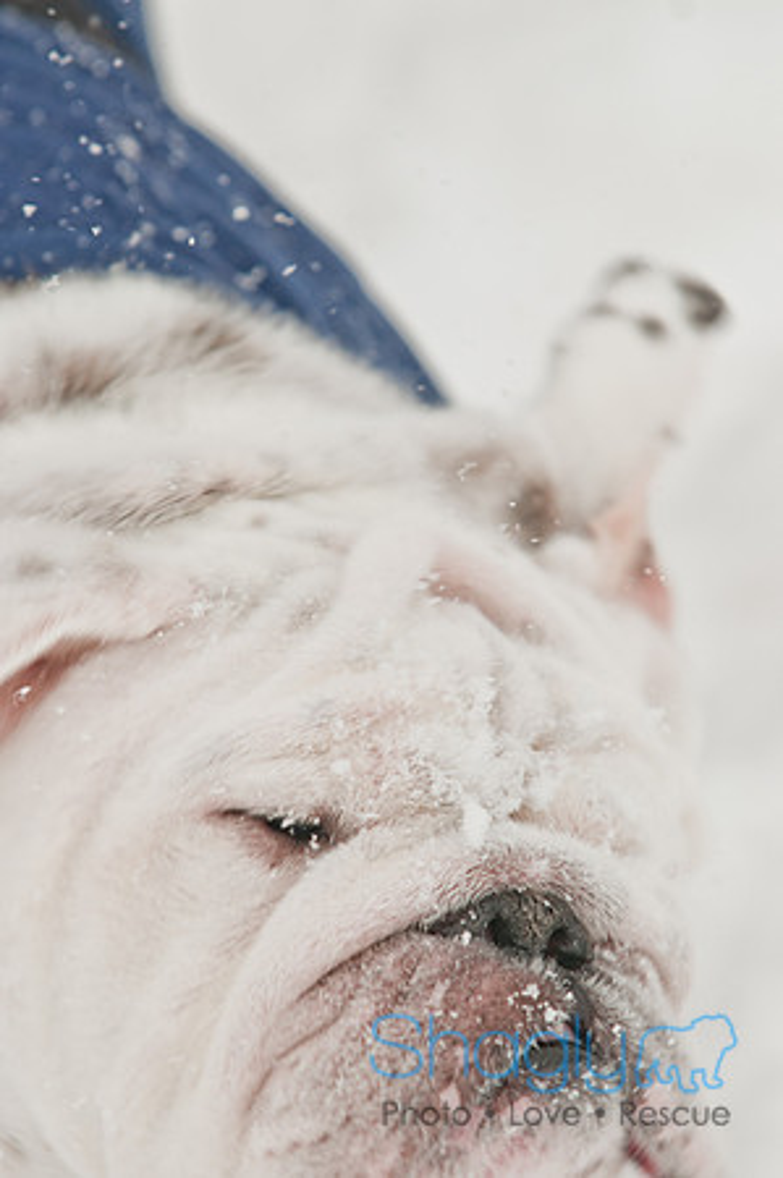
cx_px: 392
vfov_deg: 7.4
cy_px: 589
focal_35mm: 278
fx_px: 9074
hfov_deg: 4.9
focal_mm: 185
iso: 200
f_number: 5.6
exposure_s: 1/1000
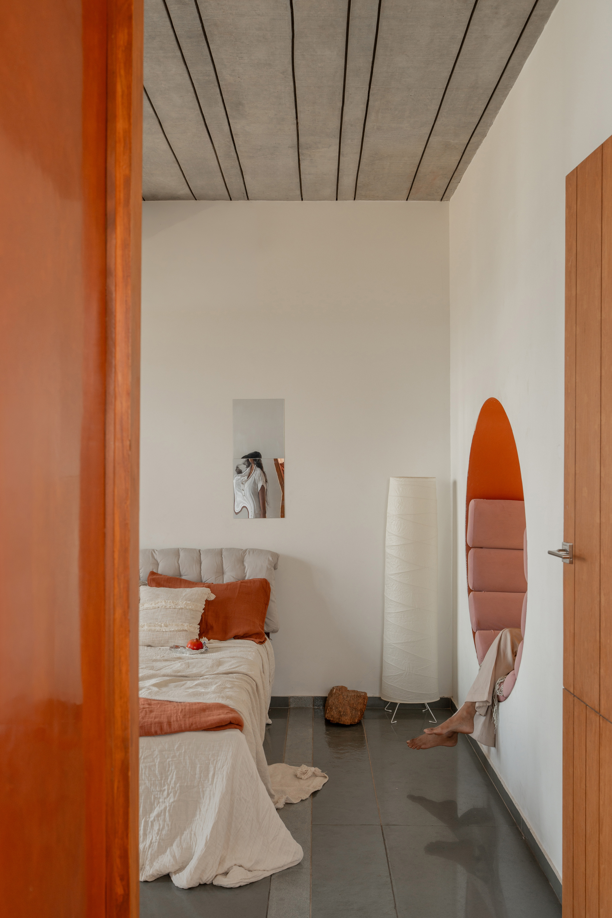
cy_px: 459
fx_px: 892
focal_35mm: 35
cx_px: 306
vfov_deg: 54.4
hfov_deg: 37.9
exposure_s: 1/2
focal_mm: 35
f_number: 8
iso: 320
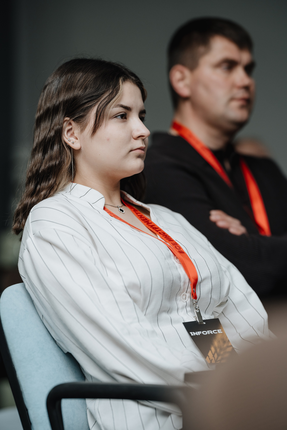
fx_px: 1614
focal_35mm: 135
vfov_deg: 15.2
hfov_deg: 10.2
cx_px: 144
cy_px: 215
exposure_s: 1/125
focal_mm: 135
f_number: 2.5
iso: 800
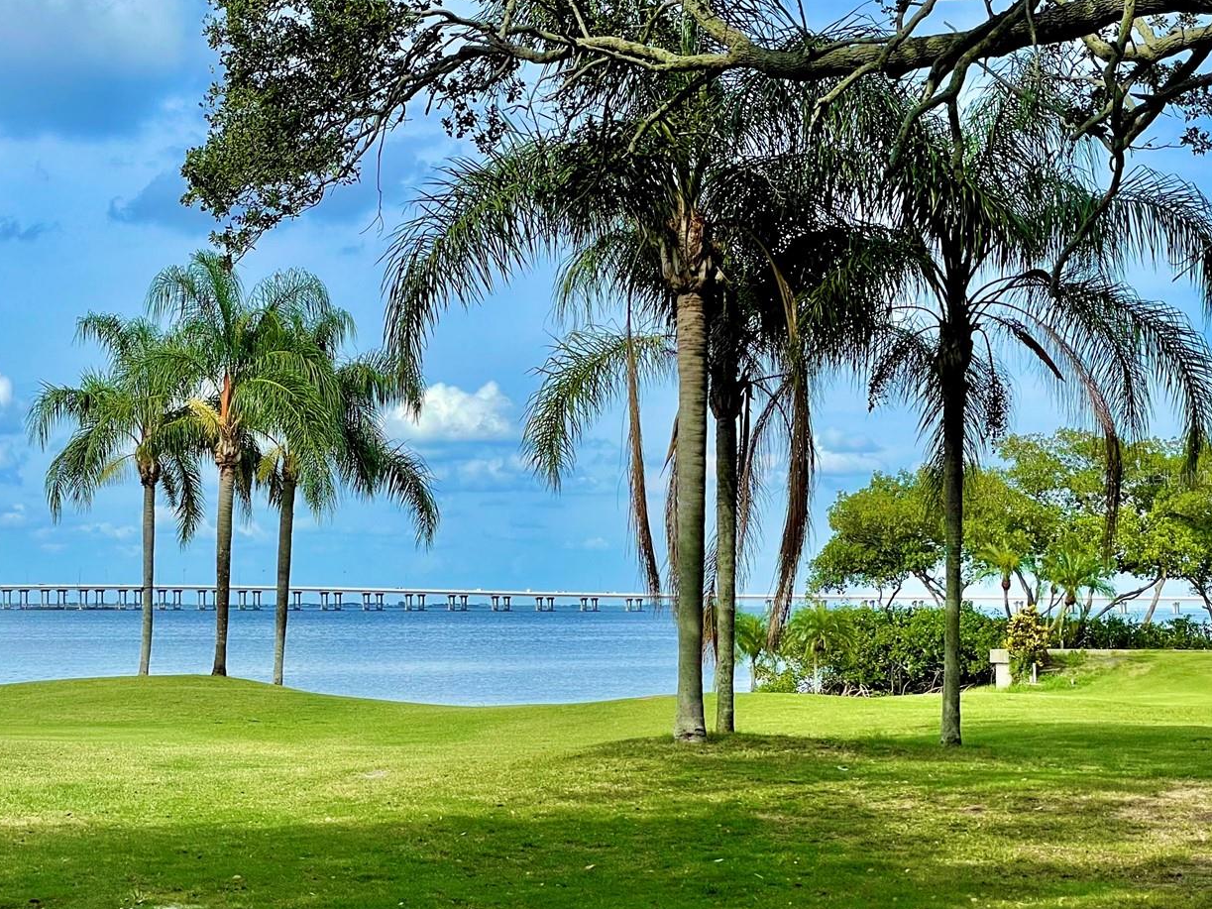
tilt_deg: +3.0
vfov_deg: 21.6
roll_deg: +2.4
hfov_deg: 28.4
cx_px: 437
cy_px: 477
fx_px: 2381
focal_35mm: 68
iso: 25
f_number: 2
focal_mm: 6
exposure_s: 1/1497
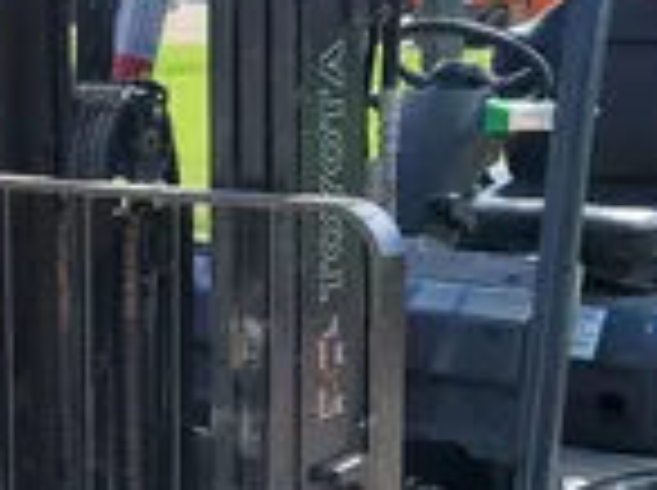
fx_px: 1857
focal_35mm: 98
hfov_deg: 19.9
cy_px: 398
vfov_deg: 14.9
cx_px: 162
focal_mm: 5.4
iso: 40
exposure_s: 1/1957
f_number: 1.8
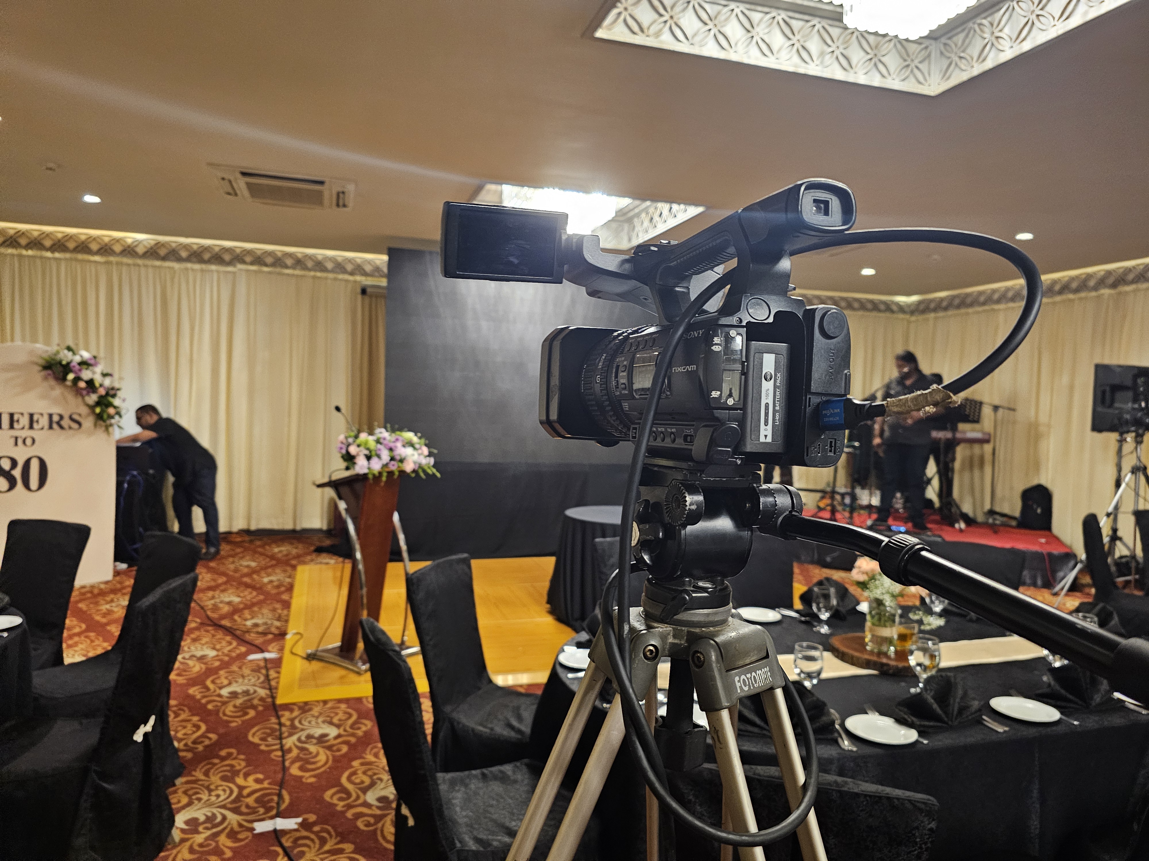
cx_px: 574
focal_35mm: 23
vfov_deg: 58.9
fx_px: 763
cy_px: 430
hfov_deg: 73.9
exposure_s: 1/25
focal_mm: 6.3
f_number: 1.7
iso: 500
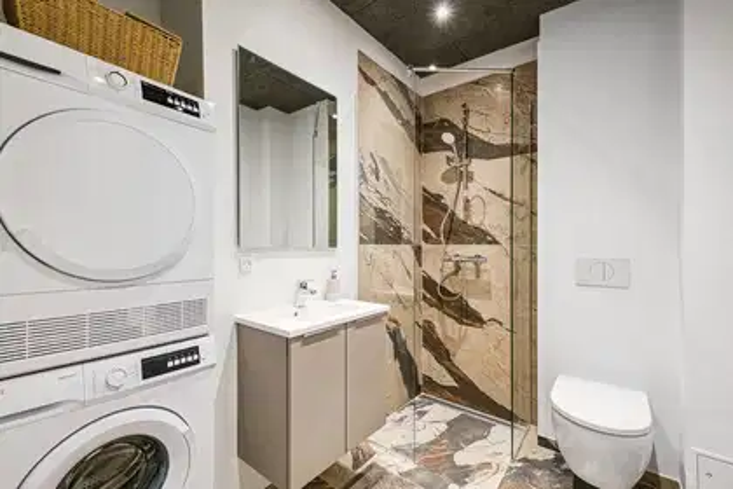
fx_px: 305
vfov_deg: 77.3
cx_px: 366
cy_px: 244
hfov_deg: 100.4
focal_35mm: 15
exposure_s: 1/5
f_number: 8
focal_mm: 10
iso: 800
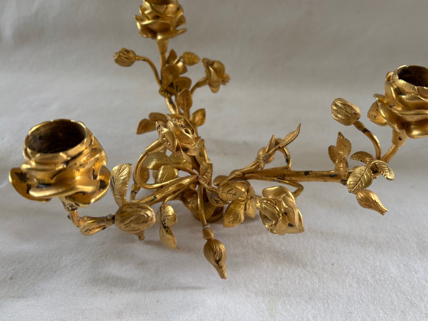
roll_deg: -1.9
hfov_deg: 56.8
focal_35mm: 32
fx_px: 396
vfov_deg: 44.1
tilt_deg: -32.9
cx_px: 225
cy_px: 153
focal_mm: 5.96
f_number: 1.6
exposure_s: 1/121
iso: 80
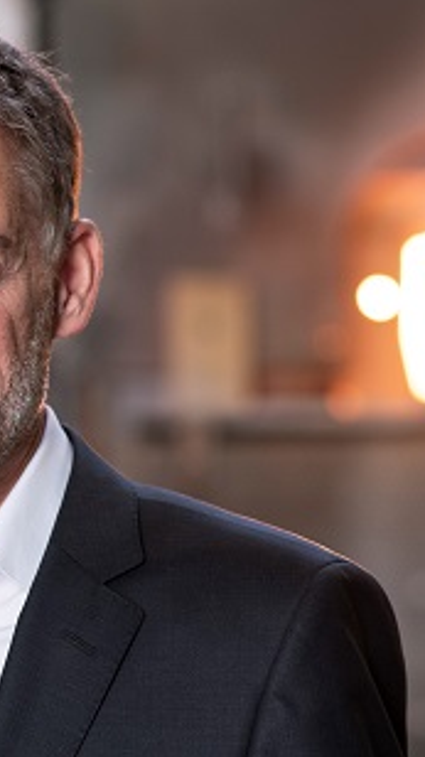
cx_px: 108
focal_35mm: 135
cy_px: 377
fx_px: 2708
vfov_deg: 15.9
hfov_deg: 9.0
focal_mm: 85
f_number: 3.2
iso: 400
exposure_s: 1/160
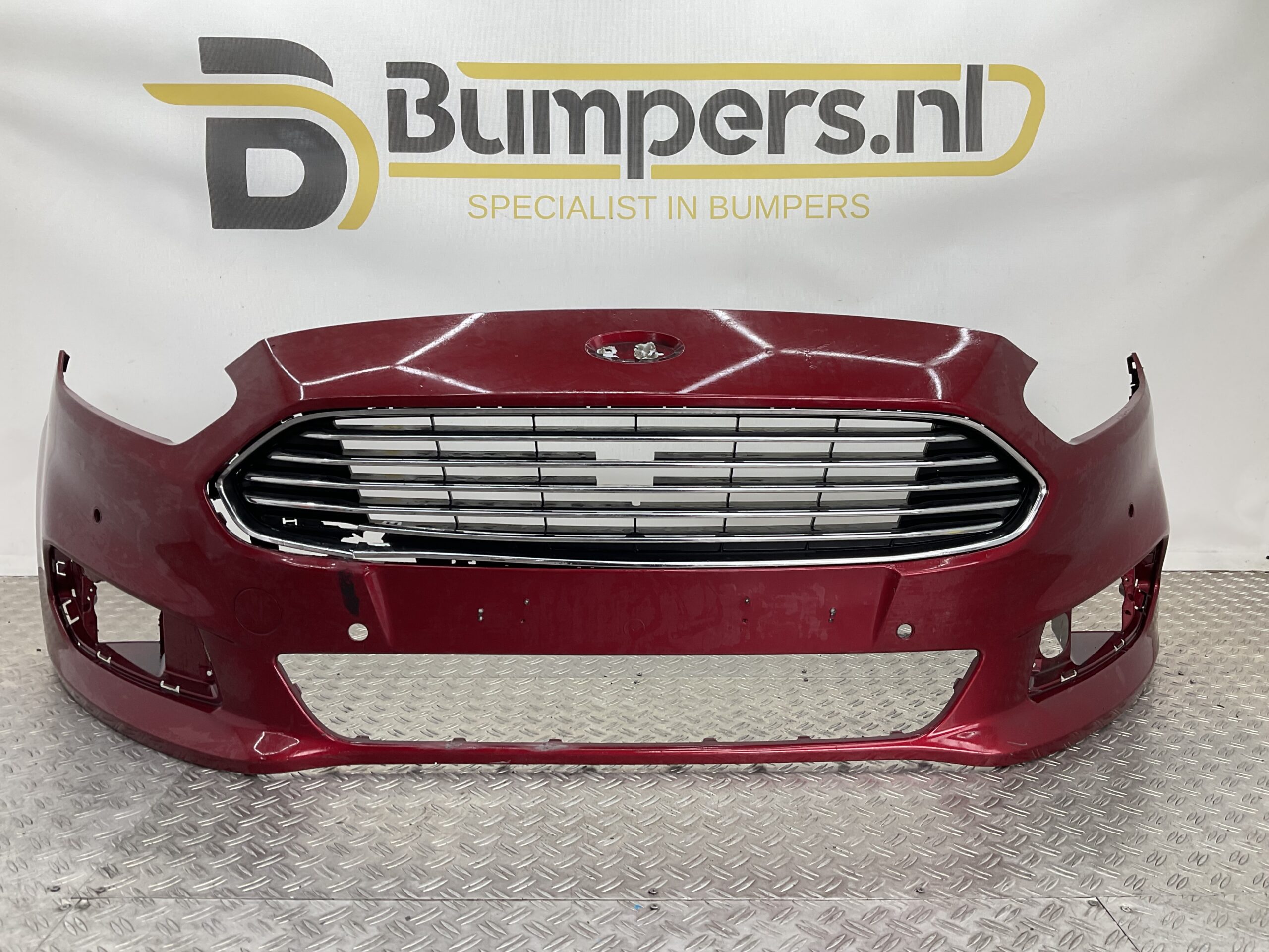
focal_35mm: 29
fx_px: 1063
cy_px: 476
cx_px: 634
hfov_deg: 61.7
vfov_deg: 48.2
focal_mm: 3
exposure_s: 1/120
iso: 25
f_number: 1.8
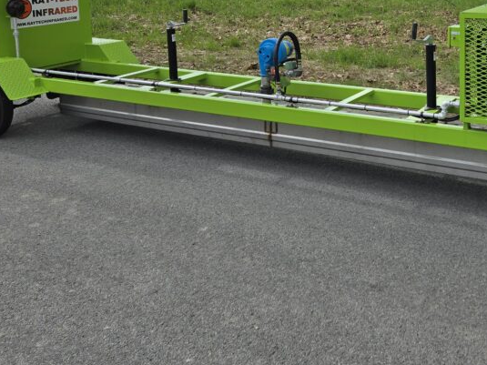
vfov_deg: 31.4
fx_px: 619
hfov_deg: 41.6
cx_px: 369
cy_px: 40
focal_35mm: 44
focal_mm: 5.4
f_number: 1.8
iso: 25
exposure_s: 1/1453
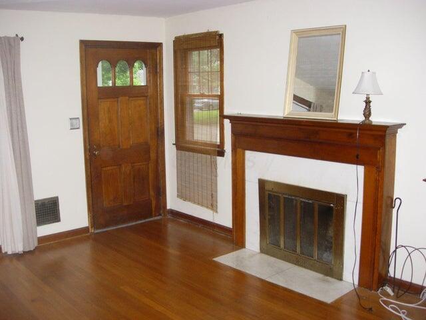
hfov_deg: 49.0
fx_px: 468
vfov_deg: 37.7
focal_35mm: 38
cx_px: 213
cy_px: 160
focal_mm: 7.8
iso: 200
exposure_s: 1/161
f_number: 2.8
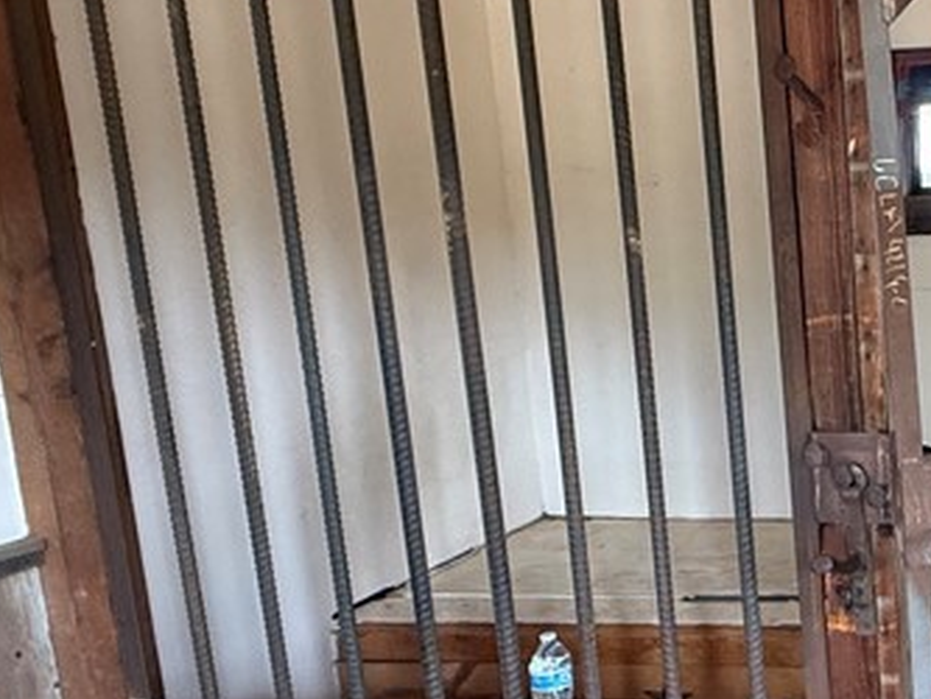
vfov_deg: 33.6
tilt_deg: -8.5
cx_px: 1057
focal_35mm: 43
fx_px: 1157
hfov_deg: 36.2
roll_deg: +2.0
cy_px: 372
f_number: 2.2
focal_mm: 2.22
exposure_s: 1/99
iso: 320
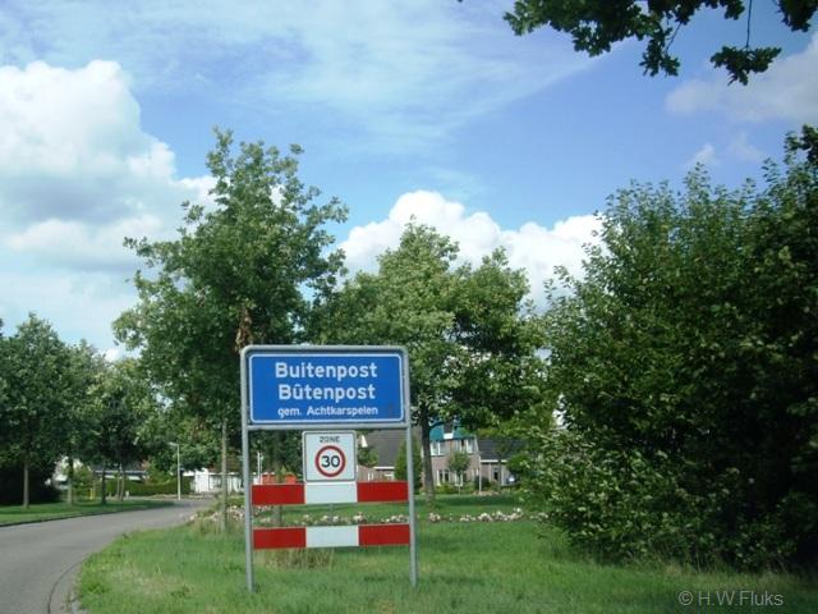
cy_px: 307
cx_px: 409
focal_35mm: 38
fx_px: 898
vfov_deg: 37.7
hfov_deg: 49.0
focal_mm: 7.9
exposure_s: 1/640
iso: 64
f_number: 2.8
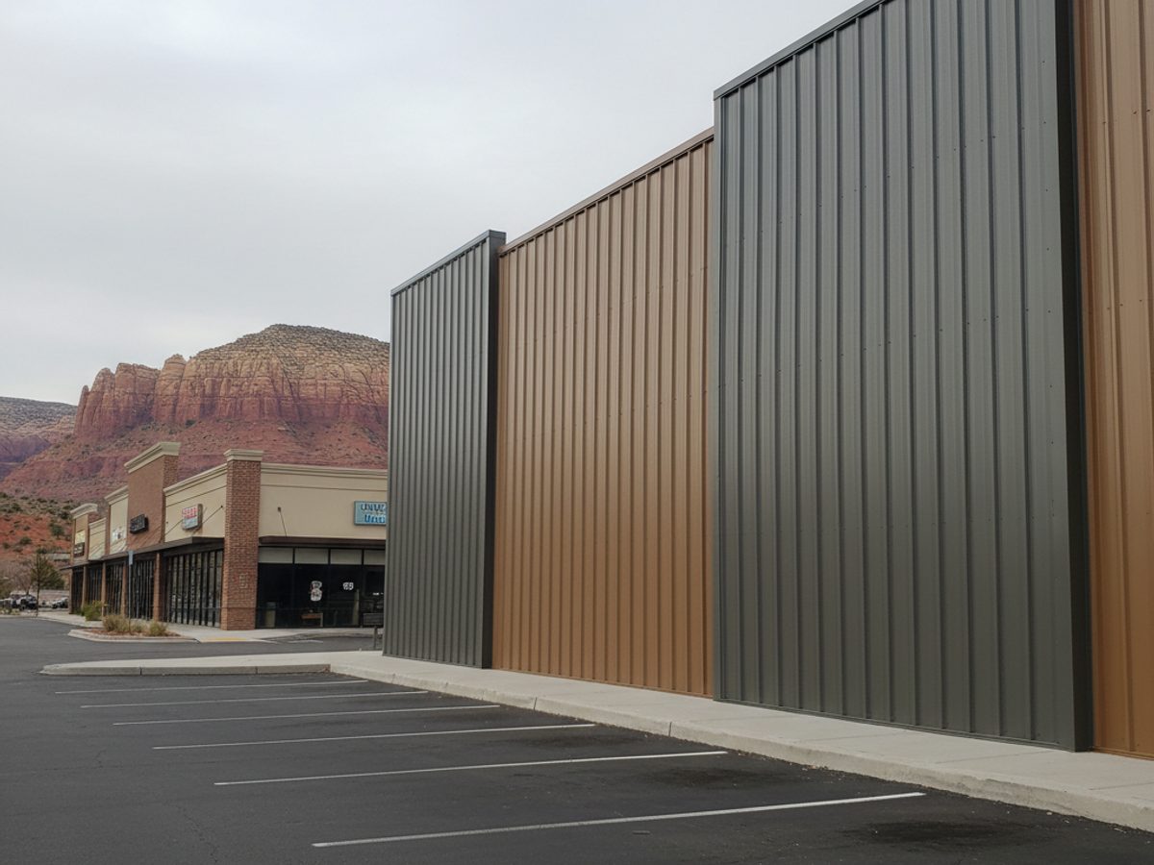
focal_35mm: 23
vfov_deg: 58.9
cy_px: 432
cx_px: 577
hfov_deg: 73.9
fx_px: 767
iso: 268
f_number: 1.8
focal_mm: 6.4
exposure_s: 1/1830
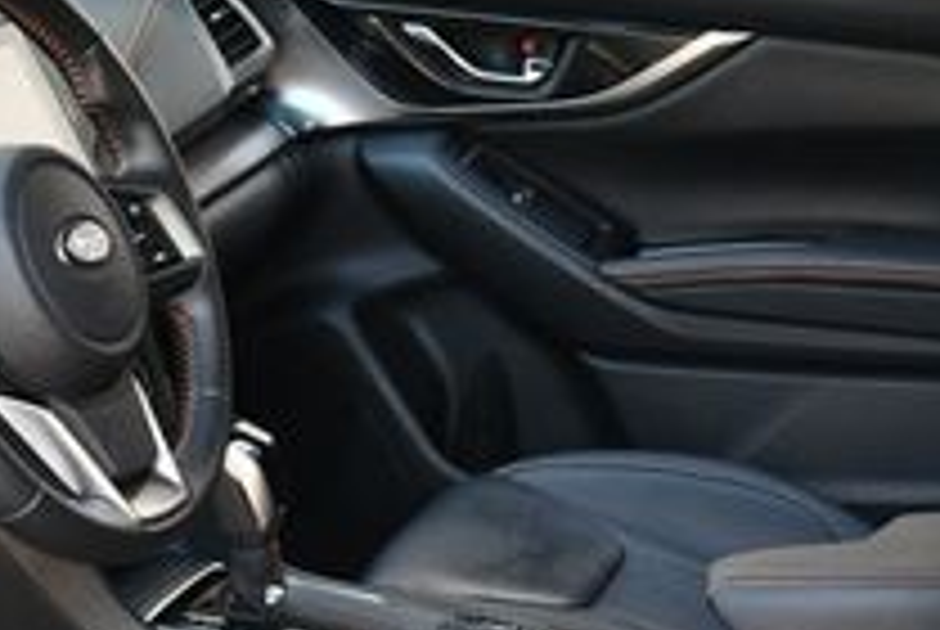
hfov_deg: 18.3
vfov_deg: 12.3
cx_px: 121
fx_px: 2876
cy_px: 688
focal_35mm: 110
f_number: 3.5
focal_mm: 18
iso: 500
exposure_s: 1/250
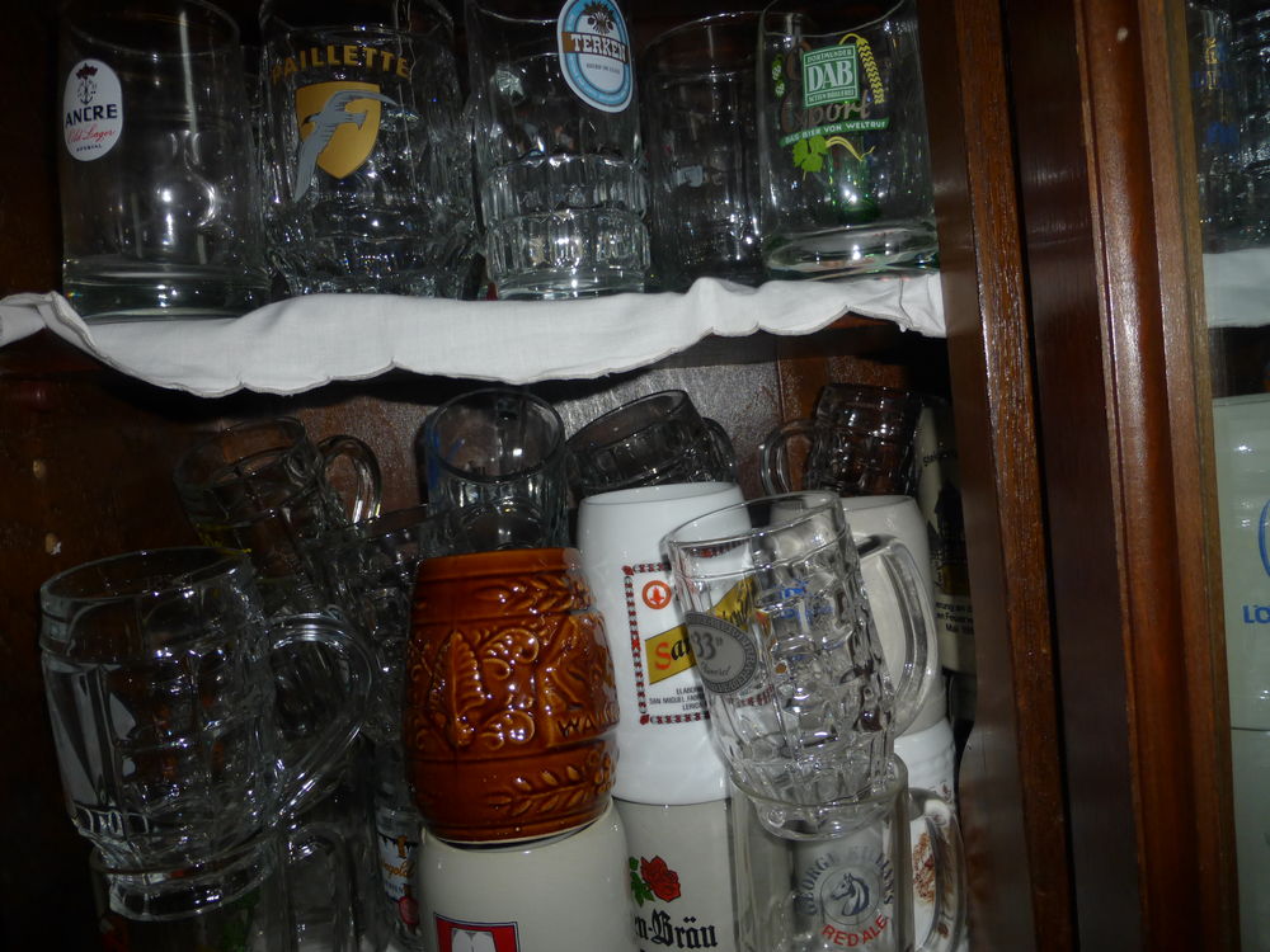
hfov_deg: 71.6
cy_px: 476
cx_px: 635
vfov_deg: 56.8
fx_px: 881
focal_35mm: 24
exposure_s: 1/60
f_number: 3.3
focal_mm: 4.3
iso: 100
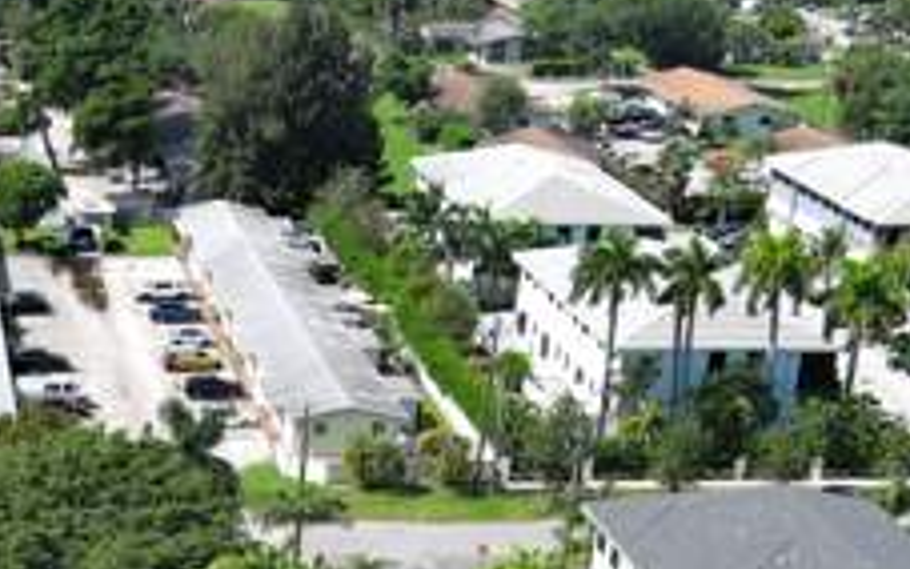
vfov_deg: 11.8
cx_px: -108
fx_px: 2580
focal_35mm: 104
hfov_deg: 19.1
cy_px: 940
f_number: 2.8
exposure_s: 1/867
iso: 100
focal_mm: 10.57
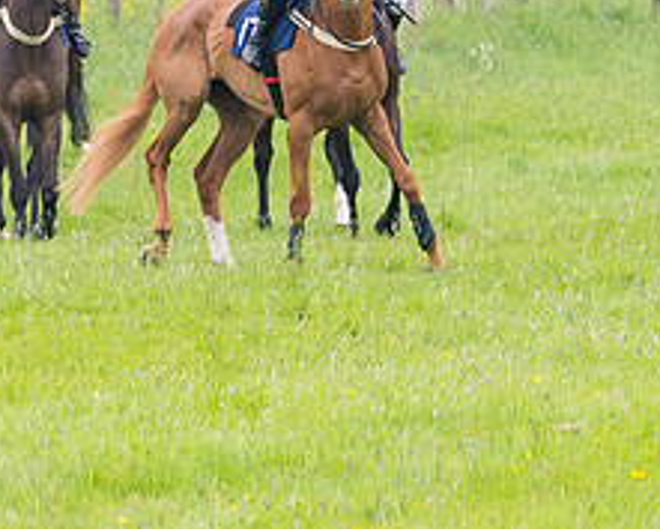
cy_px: -219
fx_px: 16337
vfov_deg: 1.9
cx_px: 382
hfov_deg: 2.3
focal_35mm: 836
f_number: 4
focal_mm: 160
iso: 400
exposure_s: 1/1250
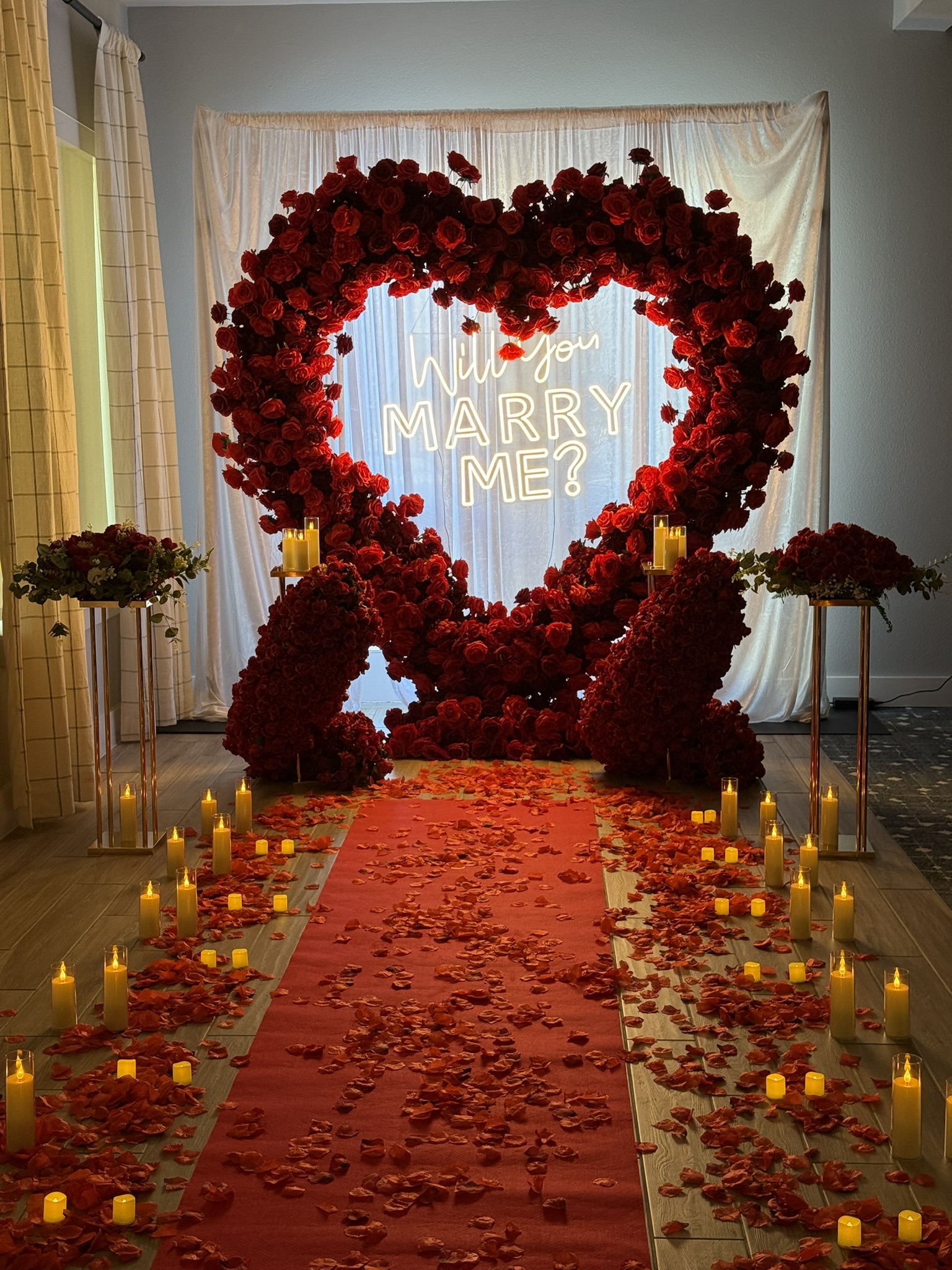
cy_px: 635
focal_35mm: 48
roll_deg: +0.3
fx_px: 1760
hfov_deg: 30.3
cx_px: 476
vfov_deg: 39.7
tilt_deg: -7.5
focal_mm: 6.76
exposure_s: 1/100
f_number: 1.78
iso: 125
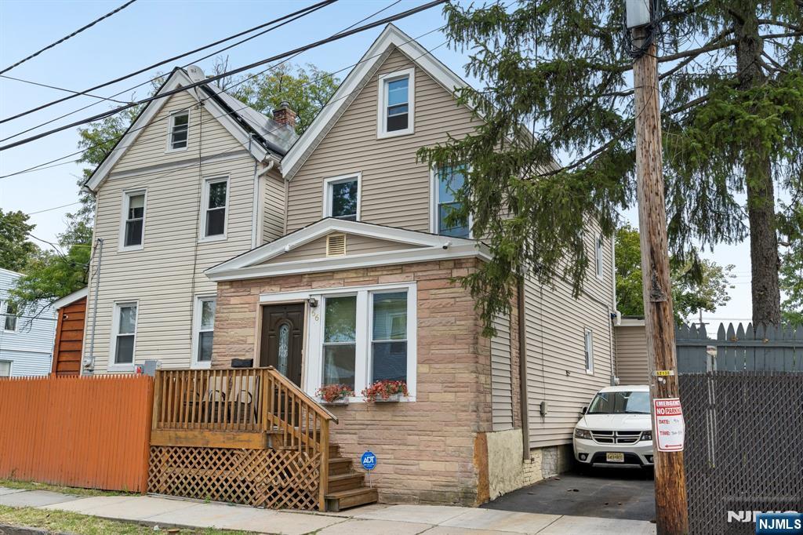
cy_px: 268
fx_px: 714
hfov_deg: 58.7
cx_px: 402
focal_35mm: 32
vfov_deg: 41.1
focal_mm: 32
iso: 80
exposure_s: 1/200
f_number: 8
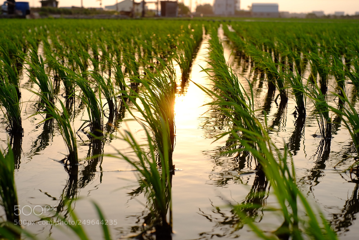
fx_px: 529
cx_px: 180
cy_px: 120
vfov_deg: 25.5
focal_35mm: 53
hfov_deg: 37.5
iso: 200
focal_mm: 35
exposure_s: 1/250
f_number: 5.6
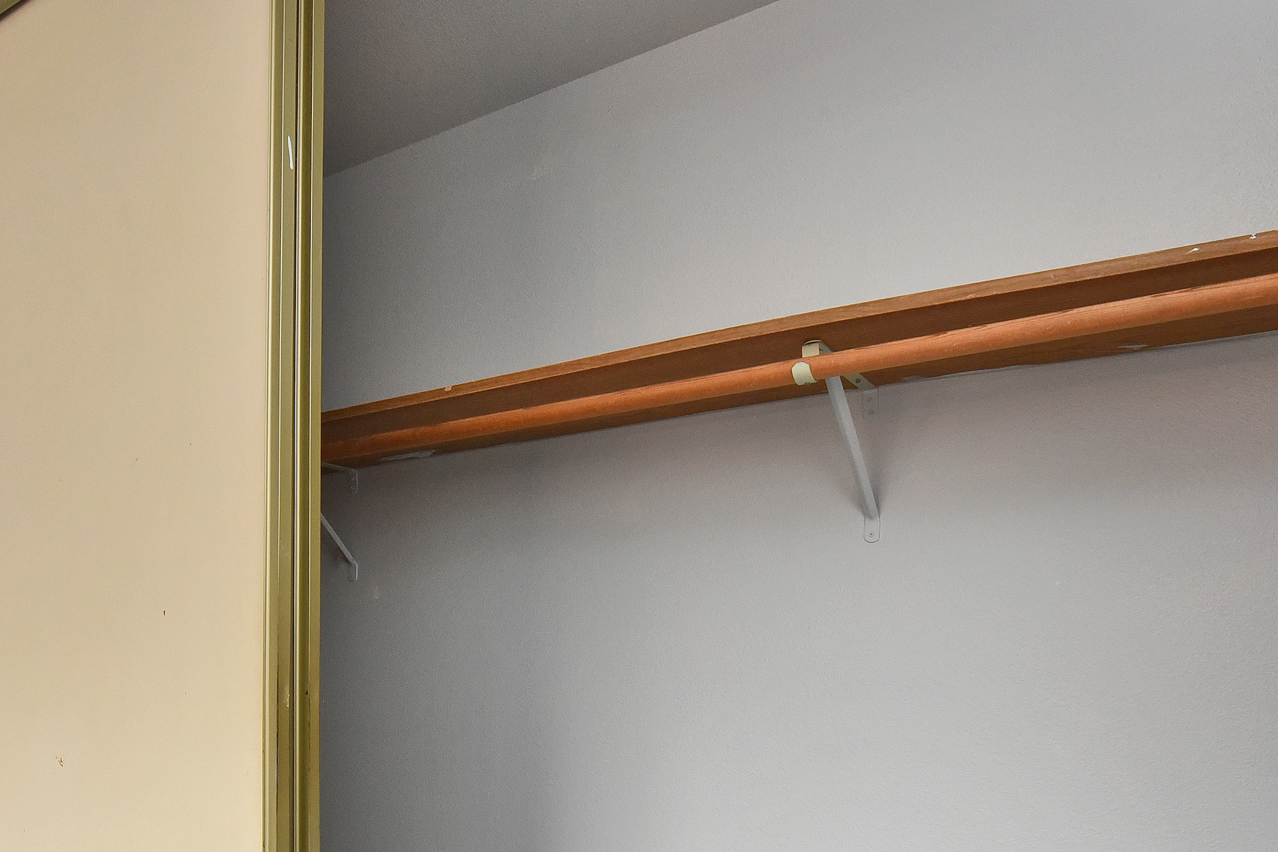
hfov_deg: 71.5
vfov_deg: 48.0
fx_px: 887
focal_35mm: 25
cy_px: 698
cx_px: 660
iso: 2500
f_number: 16
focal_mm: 15
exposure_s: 1/60
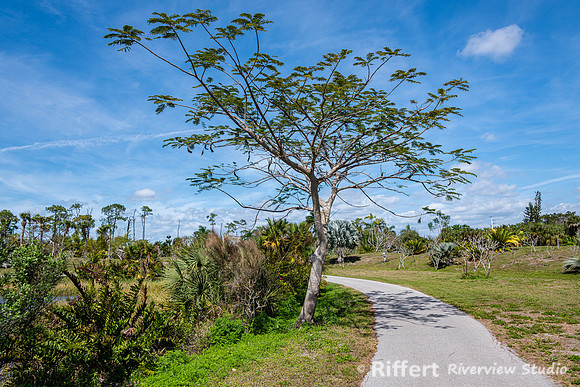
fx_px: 451
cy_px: 194
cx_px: 290
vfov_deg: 46.4
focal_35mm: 28
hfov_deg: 65.5
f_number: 8
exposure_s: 1/160
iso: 64
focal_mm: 28
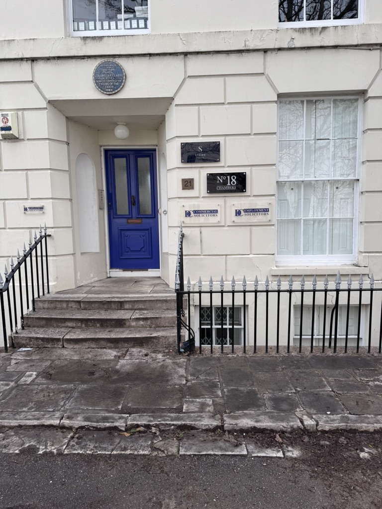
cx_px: 191
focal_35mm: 24
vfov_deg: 71.6
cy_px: 254
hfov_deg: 56.8
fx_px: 353
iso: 80
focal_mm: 6.76
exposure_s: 1/966
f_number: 1.78
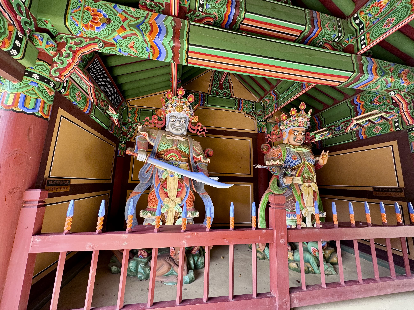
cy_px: 155
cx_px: 207
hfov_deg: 102.1
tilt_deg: +9.5
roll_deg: -1.8
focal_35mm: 14
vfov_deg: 85.7
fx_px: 167
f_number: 2.2
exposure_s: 1/99
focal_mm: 2.22
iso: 160
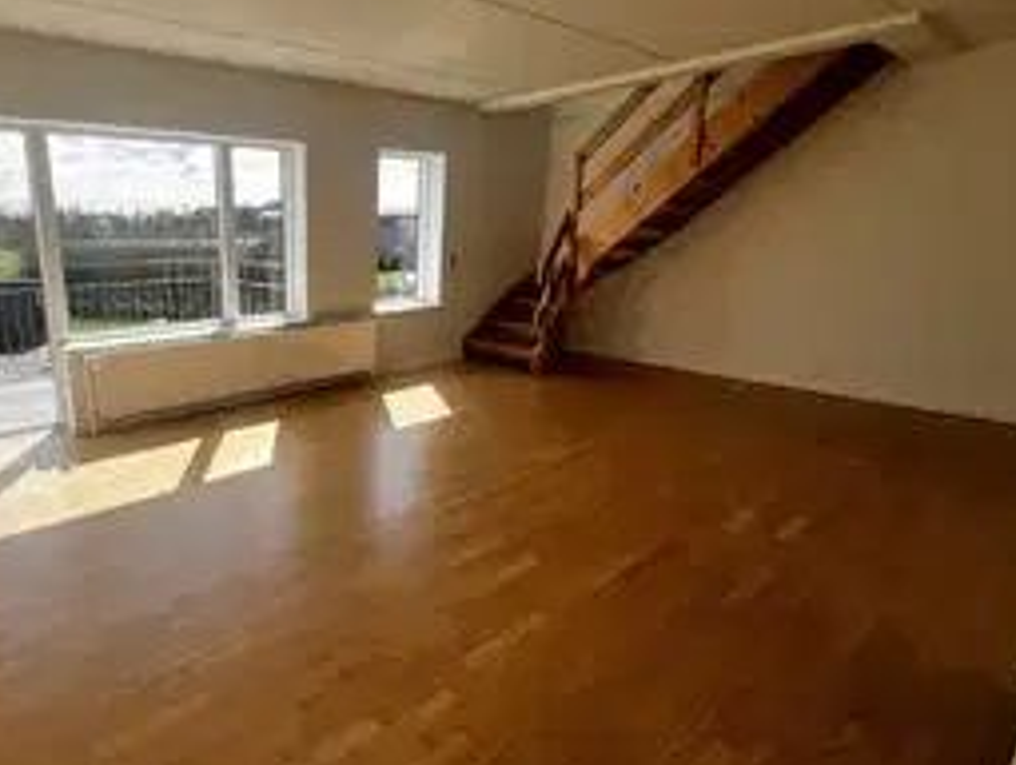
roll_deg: +1.0
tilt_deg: -14.6
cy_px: 390
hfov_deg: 80.9
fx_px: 558
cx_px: 317
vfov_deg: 68.8
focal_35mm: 19
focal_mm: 1.57
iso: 32
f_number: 1.8
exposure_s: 1/903
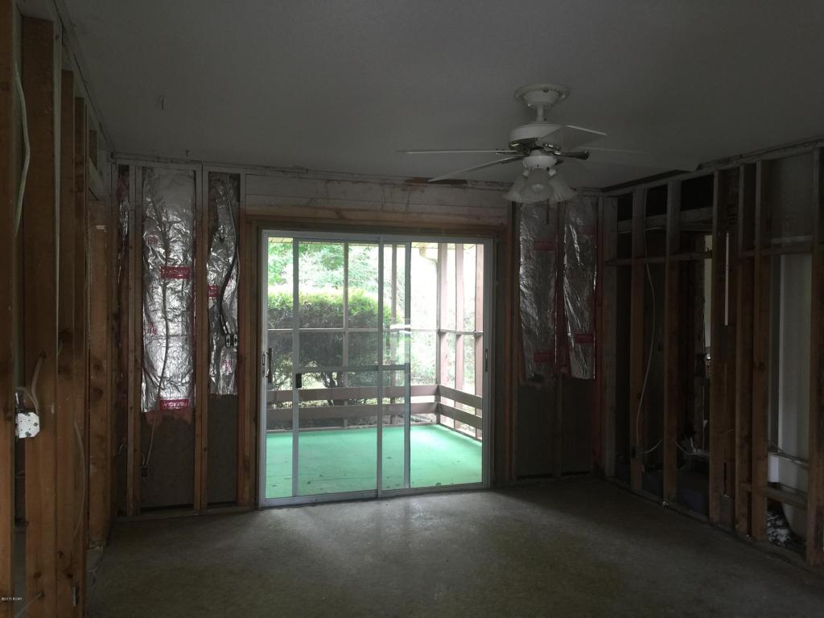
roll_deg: -1.8
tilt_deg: +0.2
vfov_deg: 48.2
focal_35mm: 29
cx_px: 412
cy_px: 309
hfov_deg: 61.7
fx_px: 690
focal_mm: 4.15
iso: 40
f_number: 2.2
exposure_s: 1/15
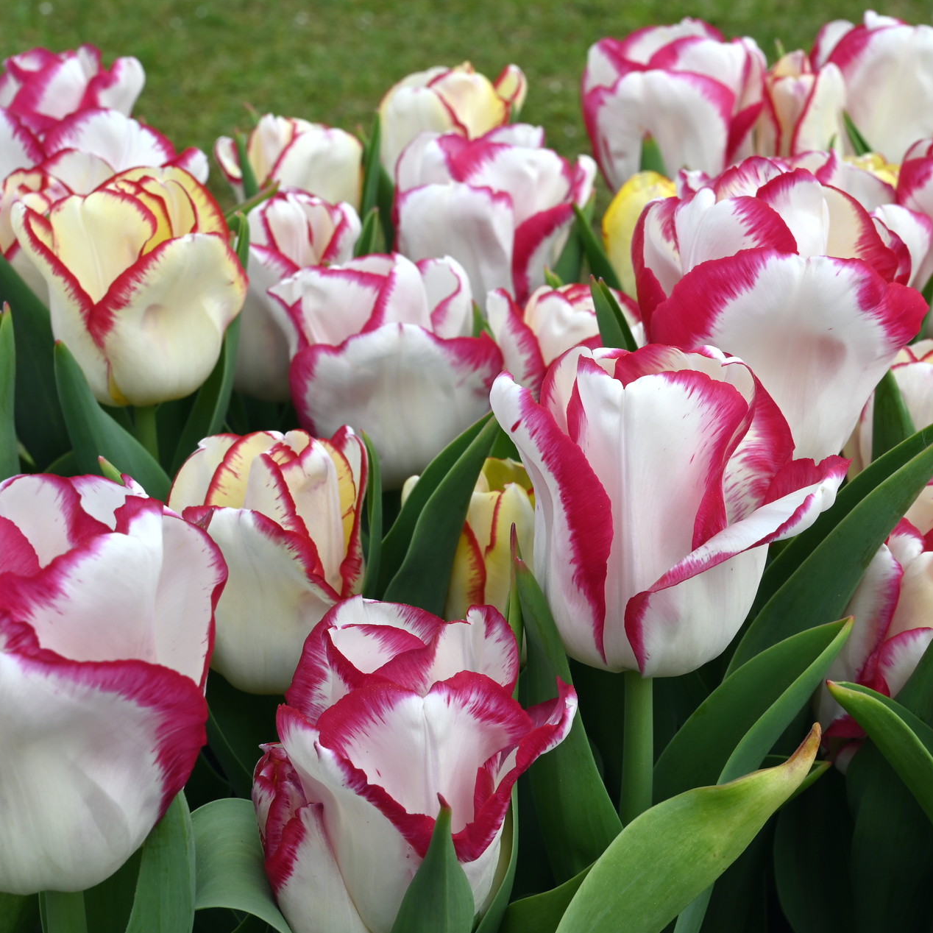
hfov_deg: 27.3
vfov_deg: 27.3
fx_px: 1921
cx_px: 494
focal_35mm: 63
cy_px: 466
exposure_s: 1/60
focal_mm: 49
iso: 140
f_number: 16
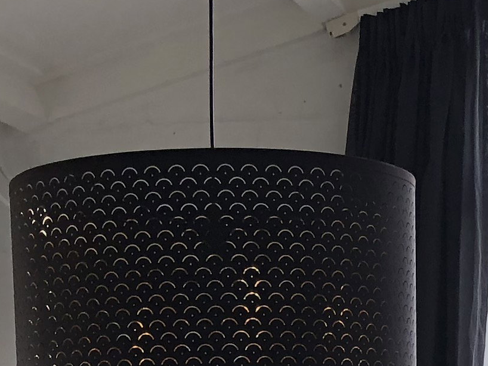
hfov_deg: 14.3
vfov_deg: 9.7
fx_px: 1946
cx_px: 331
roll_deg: +0.7
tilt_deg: -9.4
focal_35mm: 138
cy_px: 817
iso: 32
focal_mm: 4
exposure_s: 1/120
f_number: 1.8
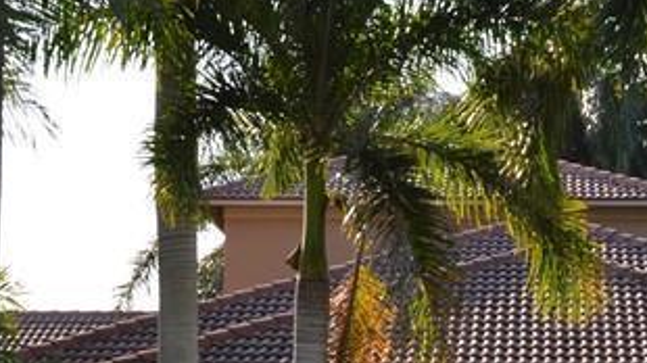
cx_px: 579
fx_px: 2452
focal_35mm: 143
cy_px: 334
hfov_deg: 14.9
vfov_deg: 8.4
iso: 100
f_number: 8
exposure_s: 1/125
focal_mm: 26
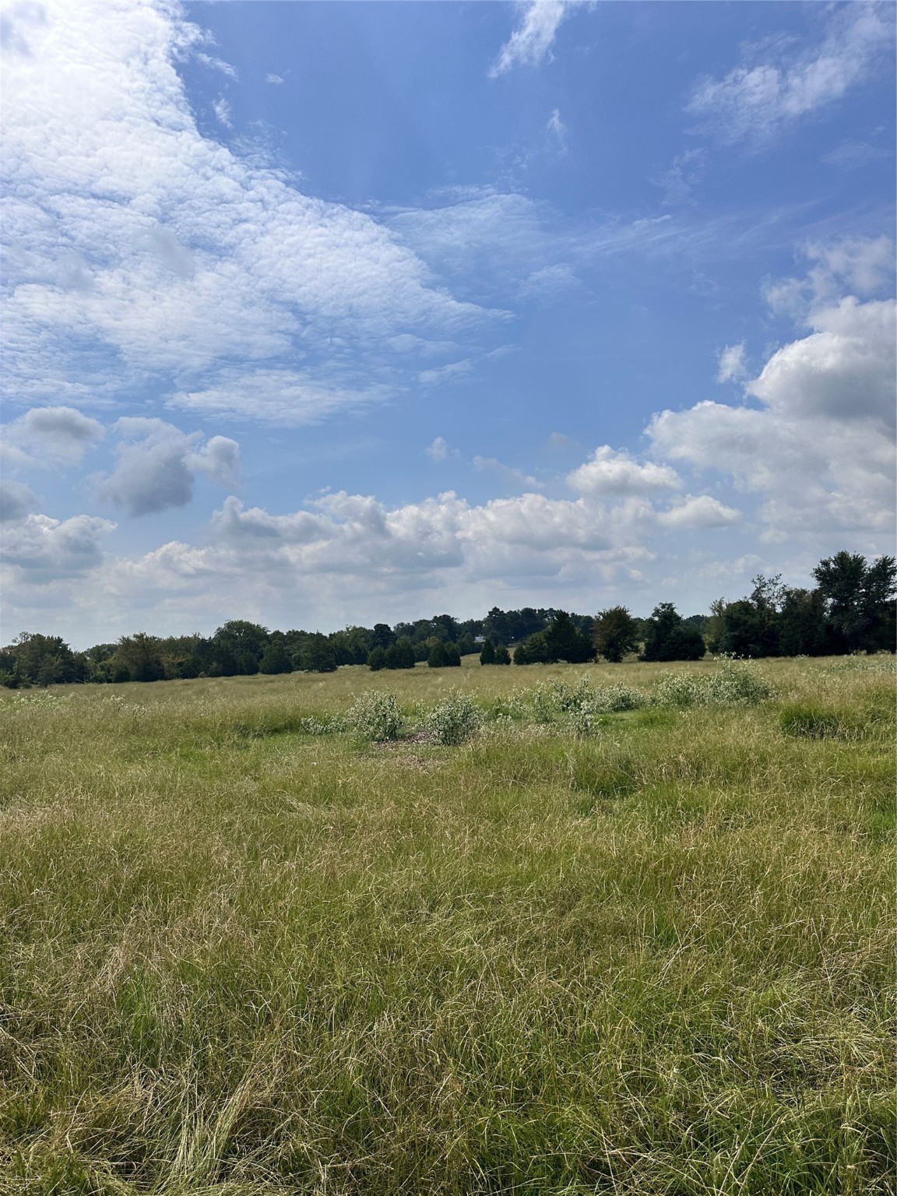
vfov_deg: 71.6
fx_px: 829
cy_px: 598
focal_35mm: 24
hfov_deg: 56.8
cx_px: 448
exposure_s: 1/10753
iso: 80
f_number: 1.78
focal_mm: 6.86
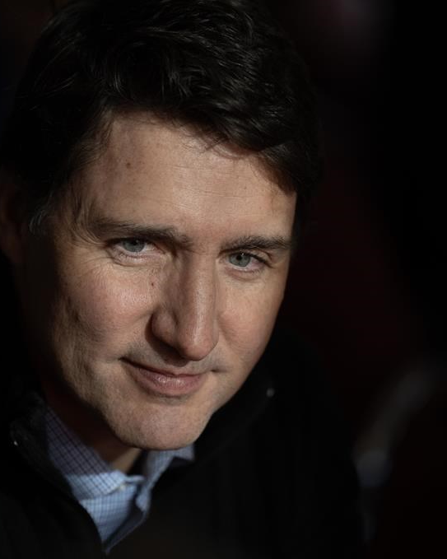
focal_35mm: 283
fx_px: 4681
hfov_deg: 5.5
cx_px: 212
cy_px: 280
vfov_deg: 6.8
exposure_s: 1/5000
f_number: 2.8
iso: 1600
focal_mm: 200
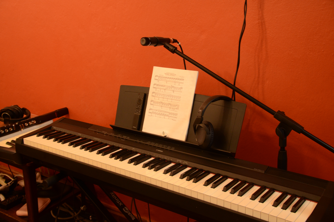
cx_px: 167
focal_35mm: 42
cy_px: 111
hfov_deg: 46.5
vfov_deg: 31.8
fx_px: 389
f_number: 7.1
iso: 1000
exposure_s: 1/15
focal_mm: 28
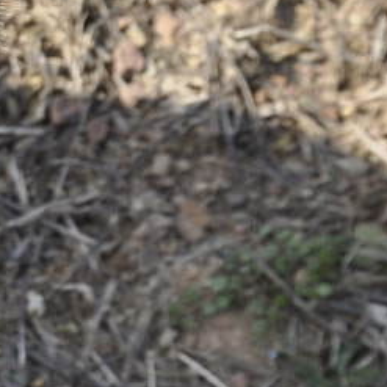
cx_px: -483
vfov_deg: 5.5
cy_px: 132
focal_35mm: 317
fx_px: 4010
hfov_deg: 5.4
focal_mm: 30
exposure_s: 1/250
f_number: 8
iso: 200
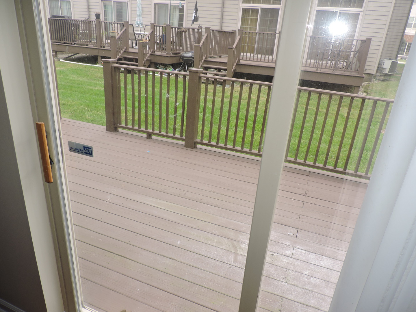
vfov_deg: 56.8
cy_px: 156
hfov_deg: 71.6
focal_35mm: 24
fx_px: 288
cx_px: 208
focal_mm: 4.3
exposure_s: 1/100
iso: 100
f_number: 3
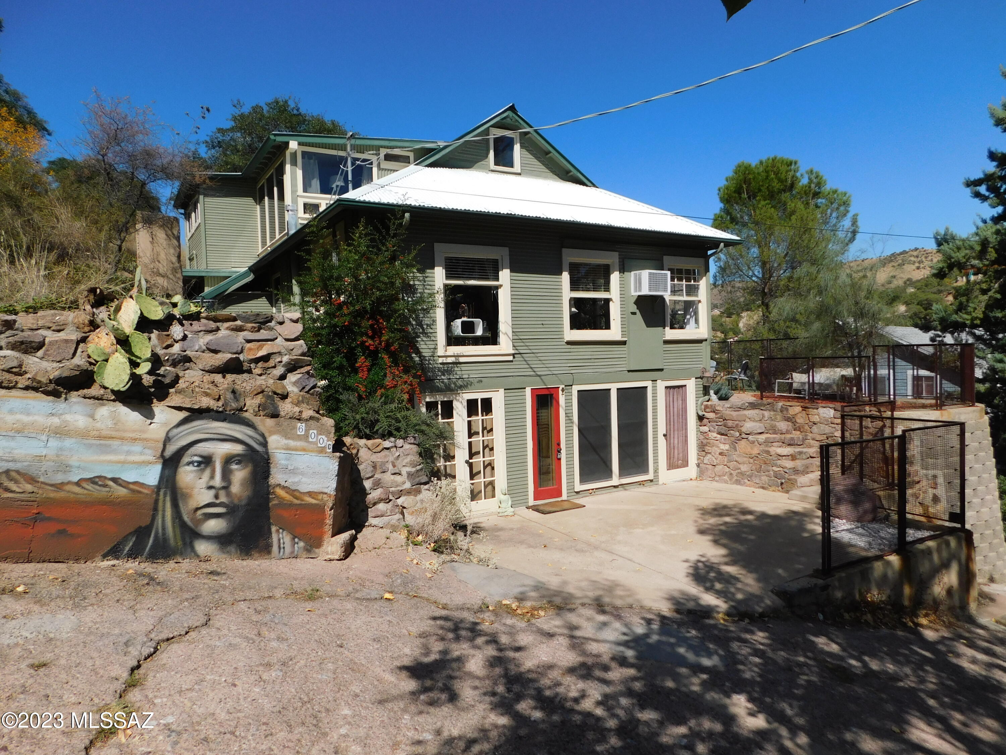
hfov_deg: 73.9
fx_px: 668
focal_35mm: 23
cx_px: 503
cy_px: 378
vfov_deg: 58.9
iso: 125
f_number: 6
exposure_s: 1/640
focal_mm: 4
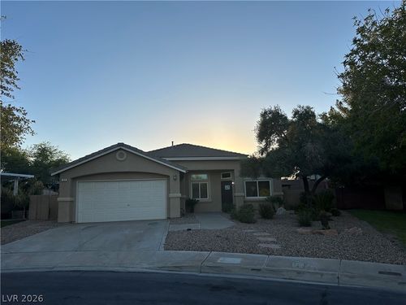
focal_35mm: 24
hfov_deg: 71.6
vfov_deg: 56.8
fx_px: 281
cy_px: 152
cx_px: 203
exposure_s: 1/2967
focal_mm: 6.86
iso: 80
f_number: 1.78
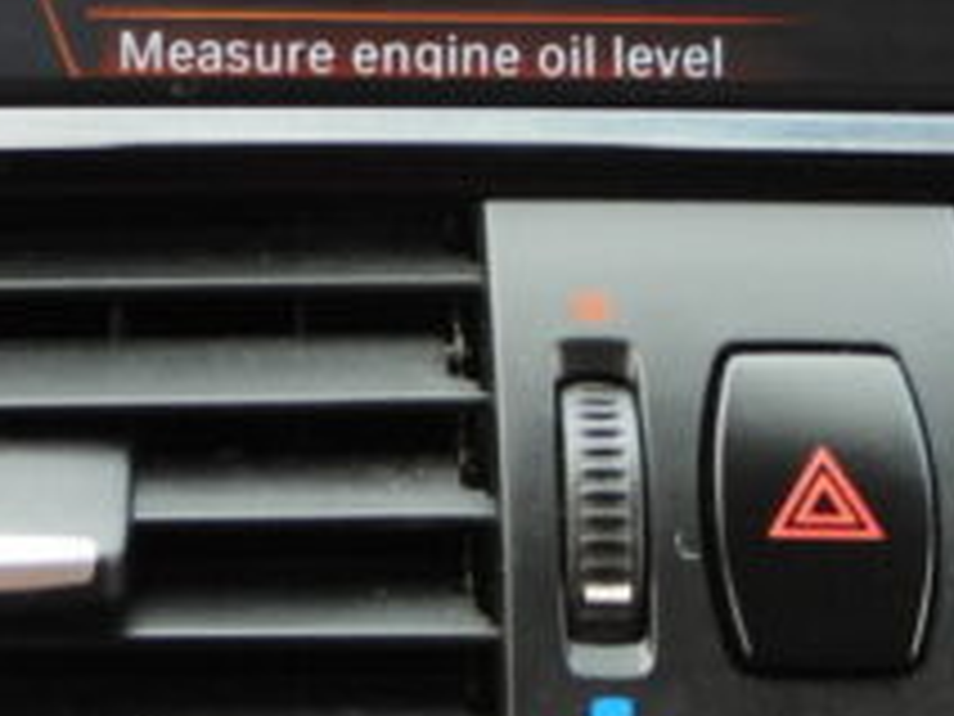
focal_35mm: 285
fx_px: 7854
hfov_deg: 6.9
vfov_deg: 5.2
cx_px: 693
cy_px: -171
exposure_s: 1/60
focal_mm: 15.3
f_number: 3.5
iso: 125
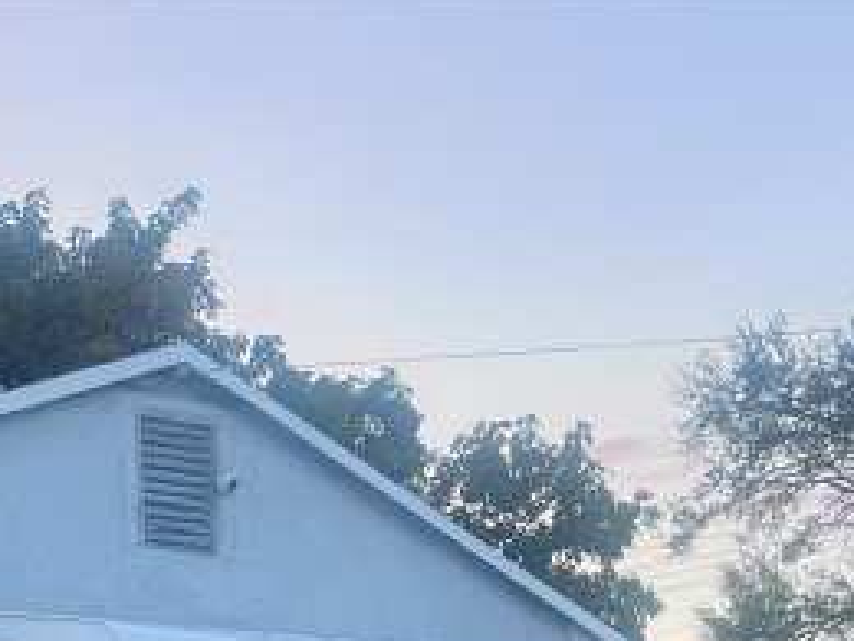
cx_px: -26
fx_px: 1974
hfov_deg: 23.3
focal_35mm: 80
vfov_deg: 16.7
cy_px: 980
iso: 50
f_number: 1.5
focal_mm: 5.7
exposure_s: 1/294
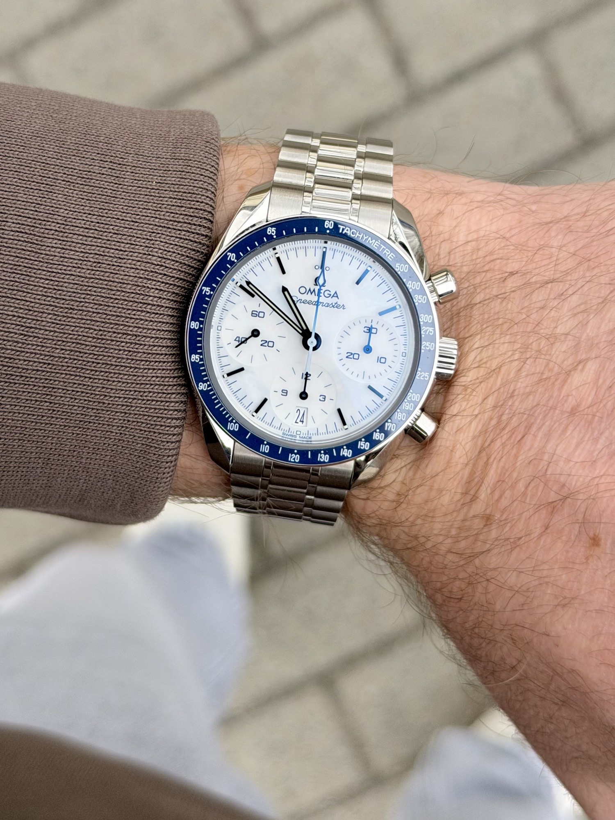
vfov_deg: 39.7
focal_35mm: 48
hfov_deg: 30.3
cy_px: 410
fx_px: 1137
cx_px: 308
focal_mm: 6.76
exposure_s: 1/2342
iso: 64
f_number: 1.78
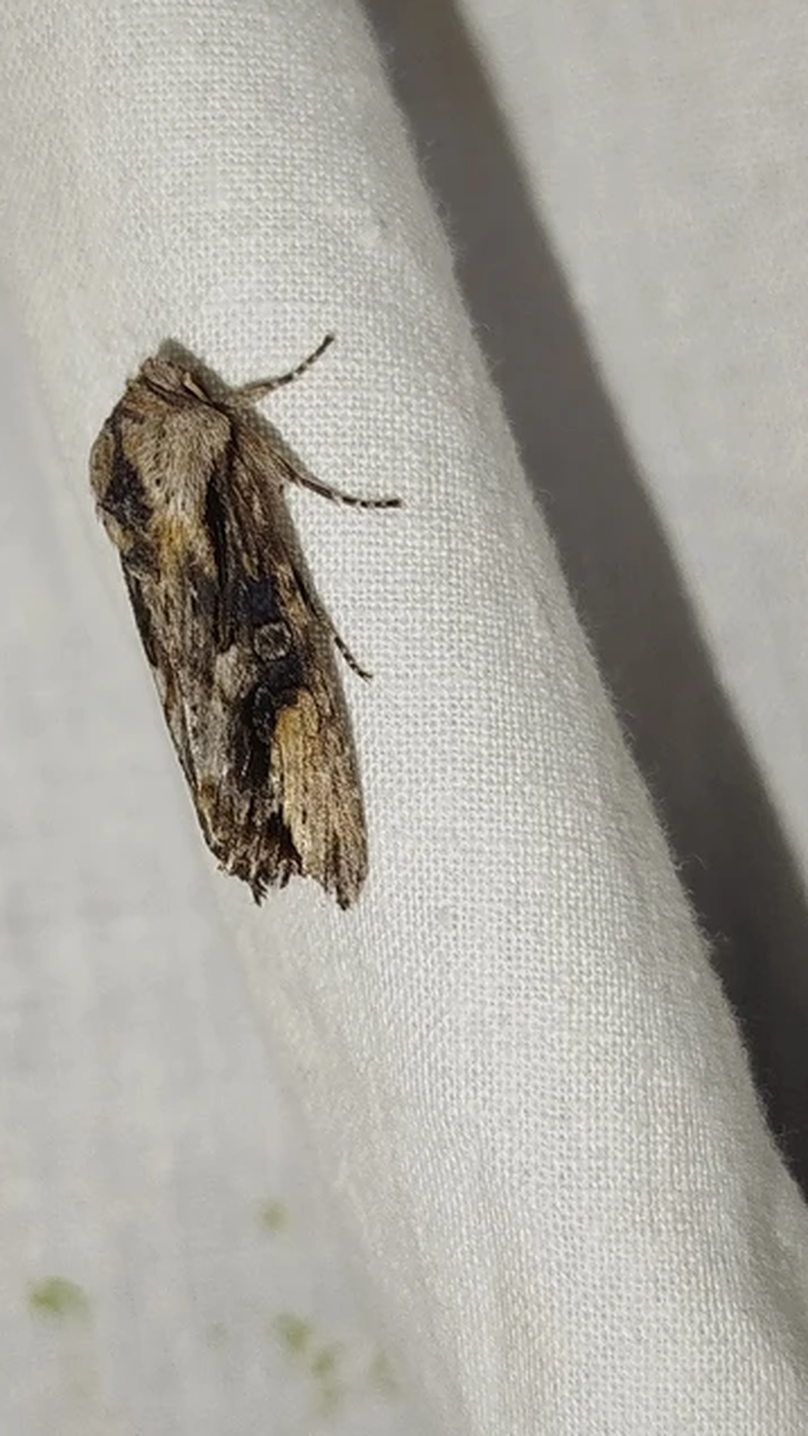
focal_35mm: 68
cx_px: 280
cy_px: 716
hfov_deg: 17.7
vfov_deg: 31.0
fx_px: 2589
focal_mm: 5.31
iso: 80
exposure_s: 1/50
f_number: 1.7
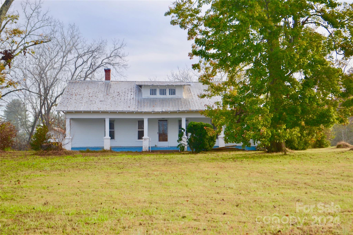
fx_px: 588
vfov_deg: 22.6
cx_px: 176
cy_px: 118
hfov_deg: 33.4
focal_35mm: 60
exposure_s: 1/125
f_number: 5.3
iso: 100
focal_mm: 40
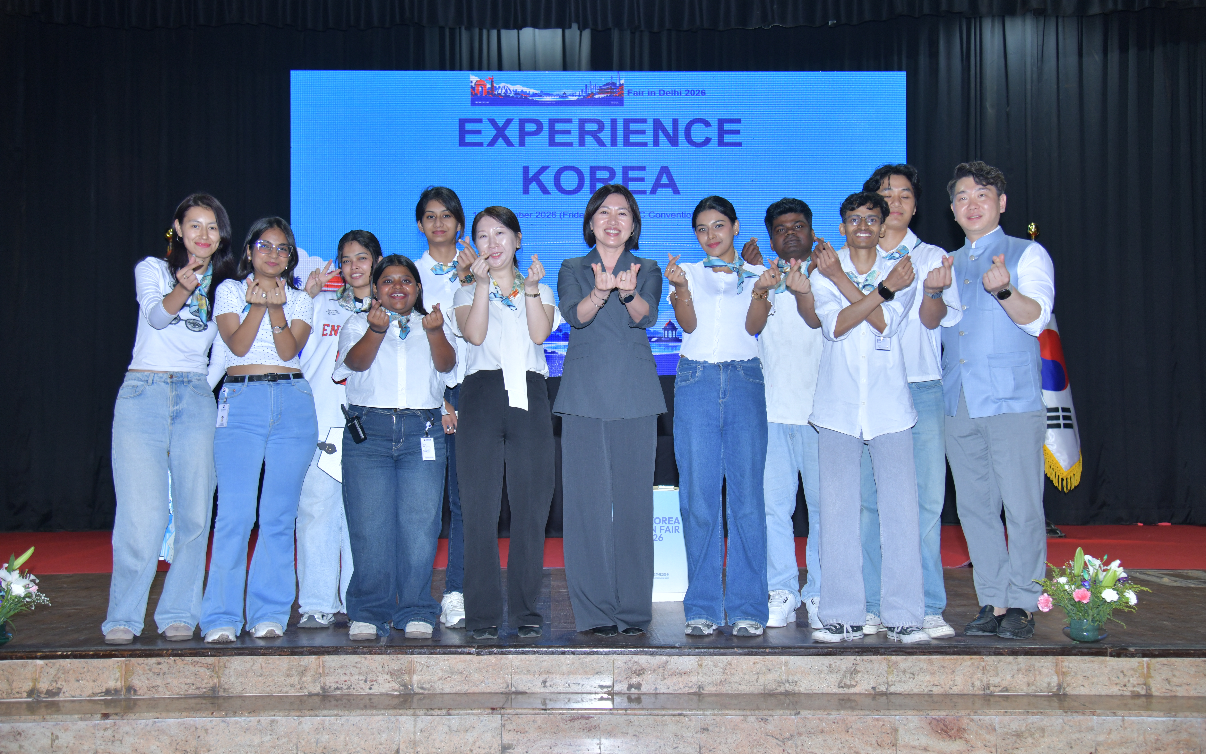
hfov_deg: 44.4
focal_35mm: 45
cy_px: 359
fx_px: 1479
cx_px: 601
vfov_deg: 28.6
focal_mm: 44
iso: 500
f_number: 5
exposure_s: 1/200
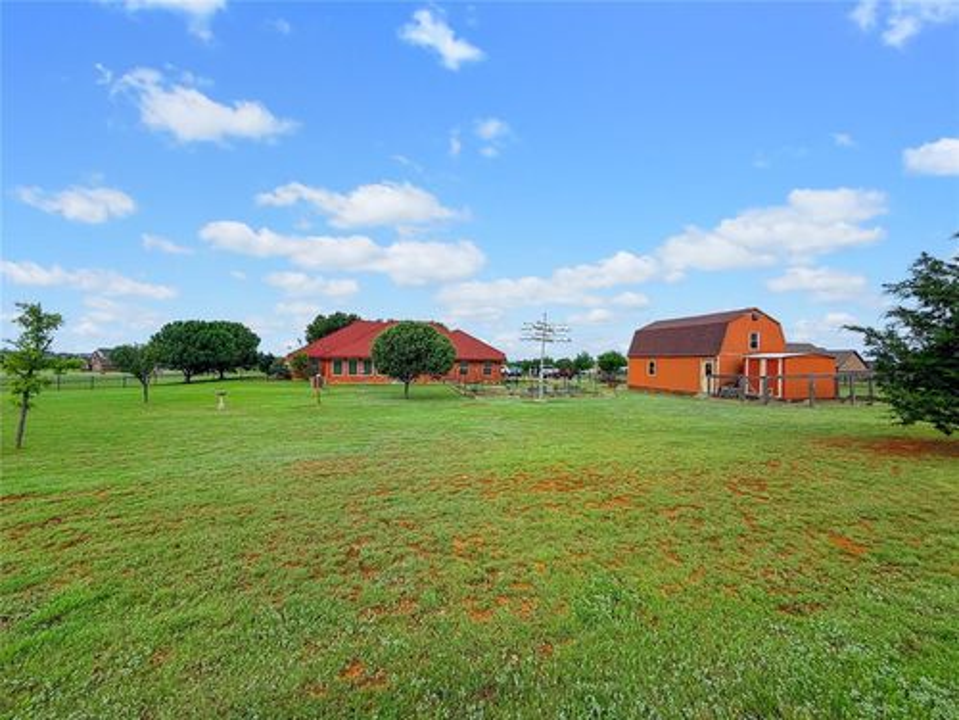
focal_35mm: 14
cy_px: 360
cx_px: 480
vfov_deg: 85.7
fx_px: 388
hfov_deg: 102.1
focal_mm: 2.22
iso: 20
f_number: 2.2
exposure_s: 1/1200
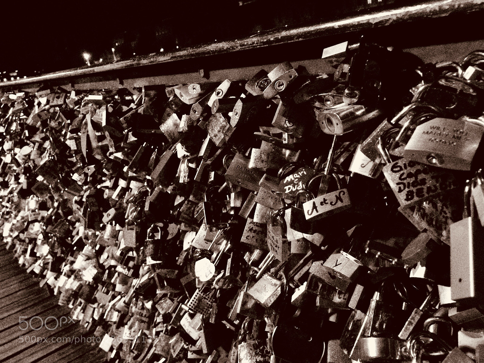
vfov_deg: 48.2
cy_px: 182
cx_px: 242
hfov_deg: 61.7
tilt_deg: -18.0
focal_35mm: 29
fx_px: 405
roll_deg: +8.3
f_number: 2.2
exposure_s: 1/15
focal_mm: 4.15
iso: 400
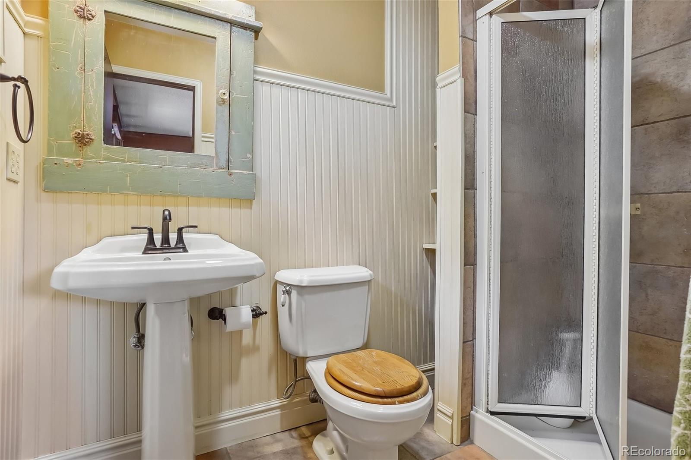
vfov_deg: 67.4
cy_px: 230
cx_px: 346
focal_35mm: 18
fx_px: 345
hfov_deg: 90.0
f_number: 8
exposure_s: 1/3.33
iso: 400
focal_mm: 12
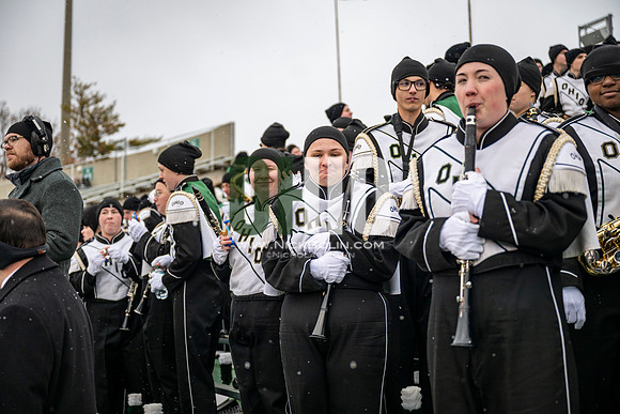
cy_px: 207
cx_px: 310
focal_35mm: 46
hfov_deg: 42.7
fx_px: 792
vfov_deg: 29.3
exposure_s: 1/500
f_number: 2.8
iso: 160
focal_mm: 46
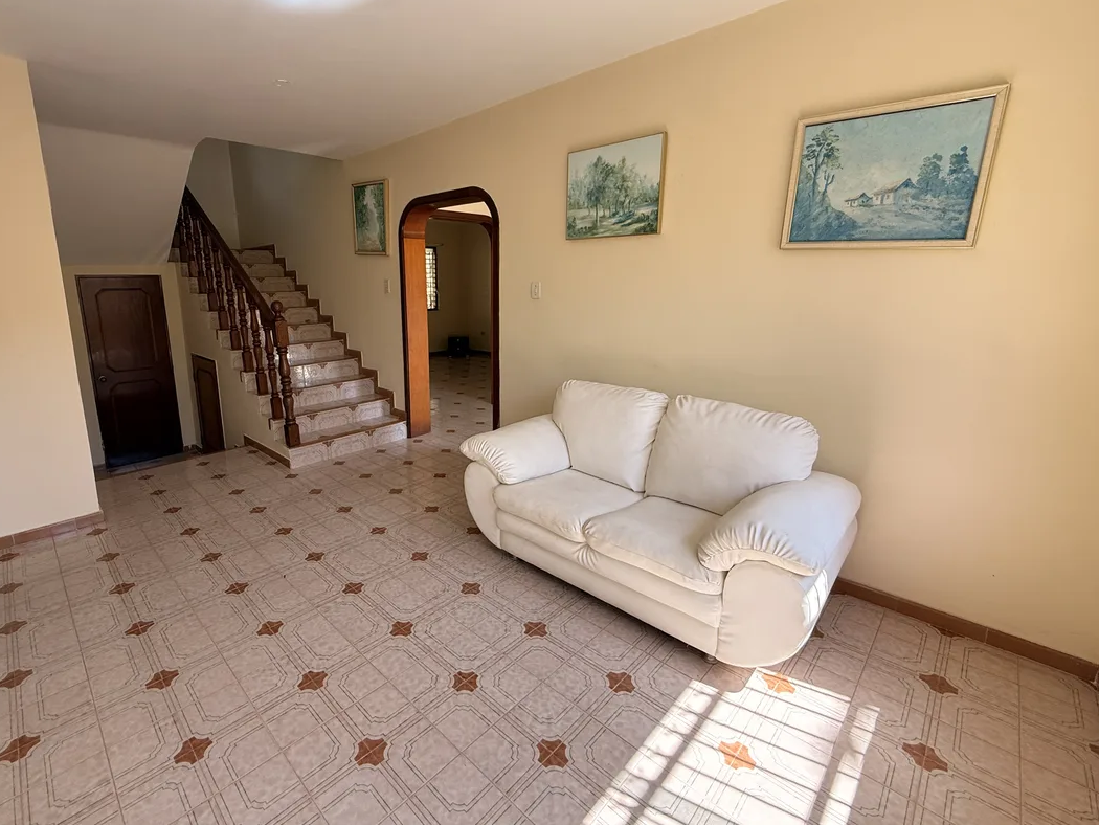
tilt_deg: -11.0
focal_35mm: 16
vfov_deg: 78.0
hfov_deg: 94.0
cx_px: 479
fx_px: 508
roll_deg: +0.4
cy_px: 379
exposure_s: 1/99
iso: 80
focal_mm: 2.22
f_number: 2.2
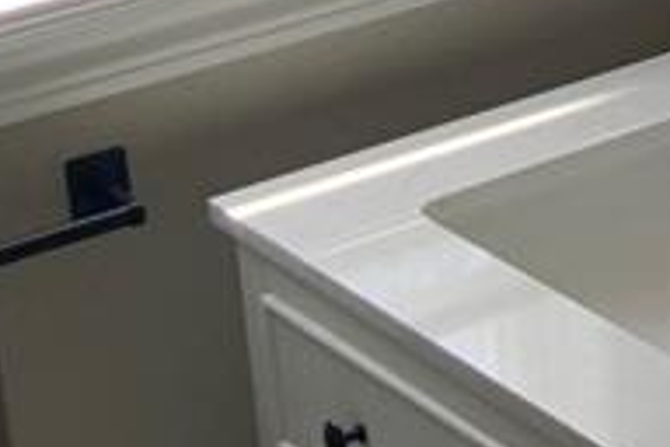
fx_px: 2996
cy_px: -381
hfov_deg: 11.2
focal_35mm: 161
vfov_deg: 8.2
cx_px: 1476
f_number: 1.8
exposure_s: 1/216
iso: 16
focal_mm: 3
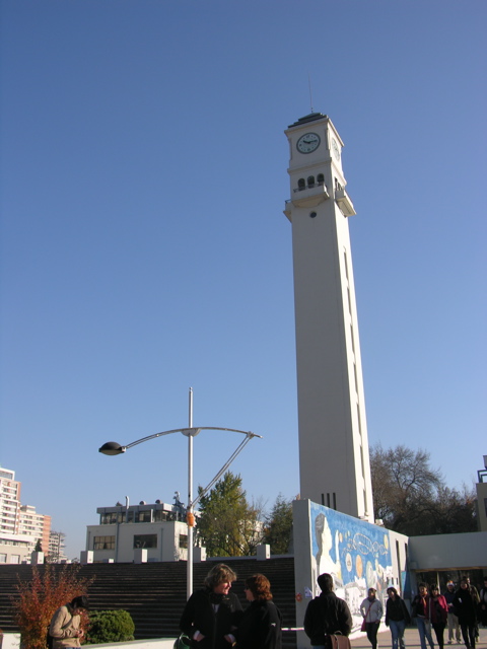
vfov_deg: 52.6
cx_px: 244
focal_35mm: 35
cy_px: 324
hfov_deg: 40.7
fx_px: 657
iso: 50
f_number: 5.6
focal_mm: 8.9
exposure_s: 1/223
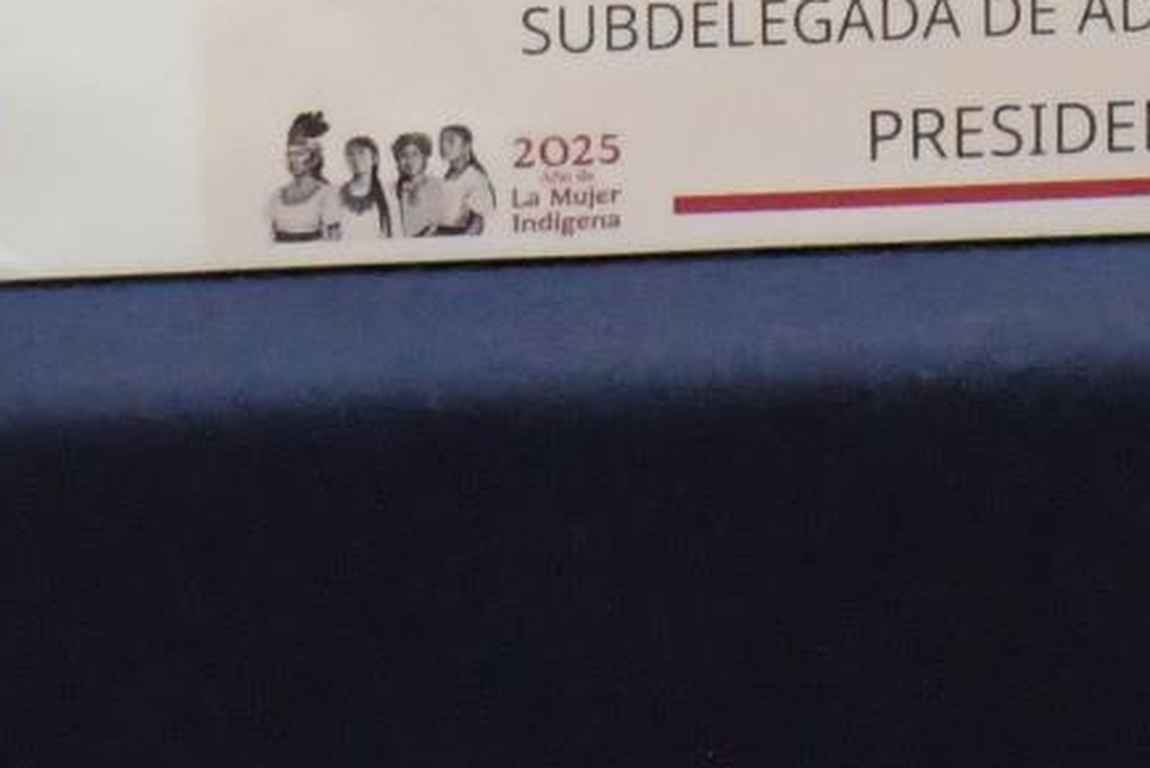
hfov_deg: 2.3
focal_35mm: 906
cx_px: -237
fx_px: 28950
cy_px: -1388
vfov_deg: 1.5
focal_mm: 95
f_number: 5.3
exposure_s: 1/60
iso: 4000
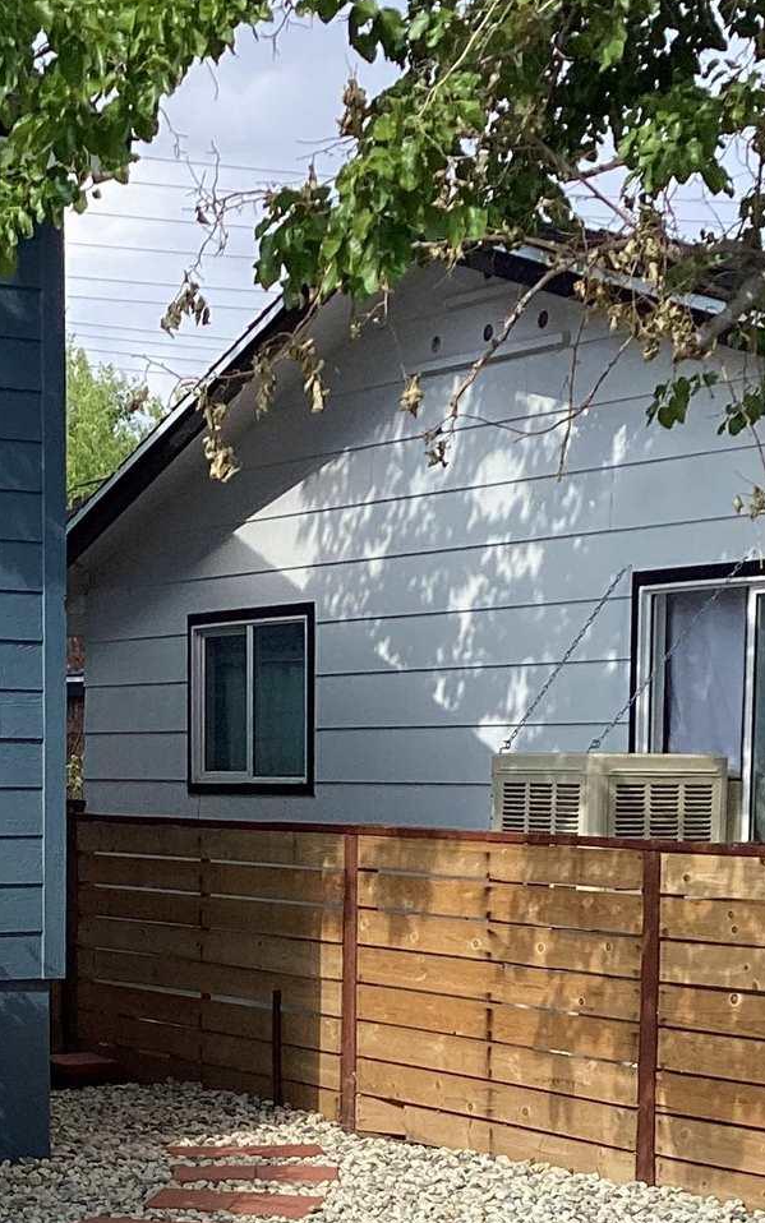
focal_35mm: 79
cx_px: 241
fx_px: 2634
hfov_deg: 16.5
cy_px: 1065
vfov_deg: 25.5
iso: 25
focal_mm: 3.3
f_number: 2.4
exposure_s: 1/696
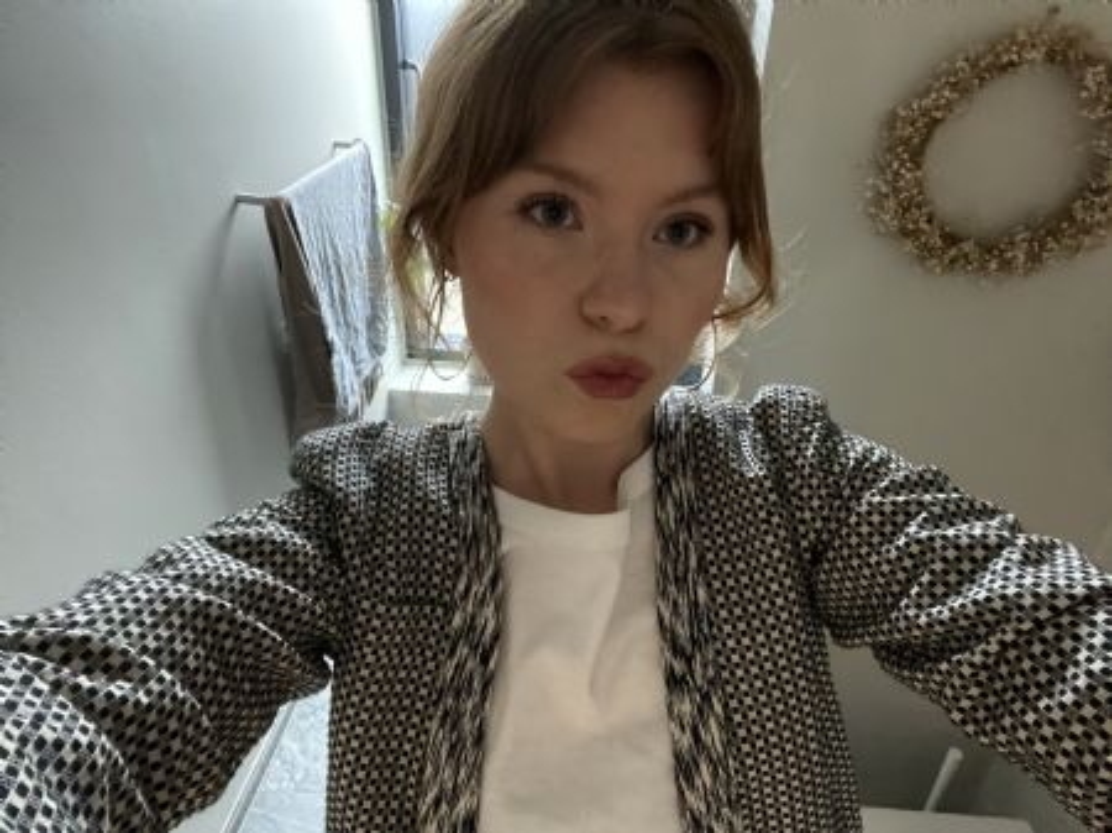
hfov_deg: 74.0
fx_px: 738
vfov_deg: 58.8
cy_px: 416
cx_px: 556
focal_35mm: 23
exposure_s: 1/15
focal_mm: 2.71
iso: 1600
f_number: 2.2
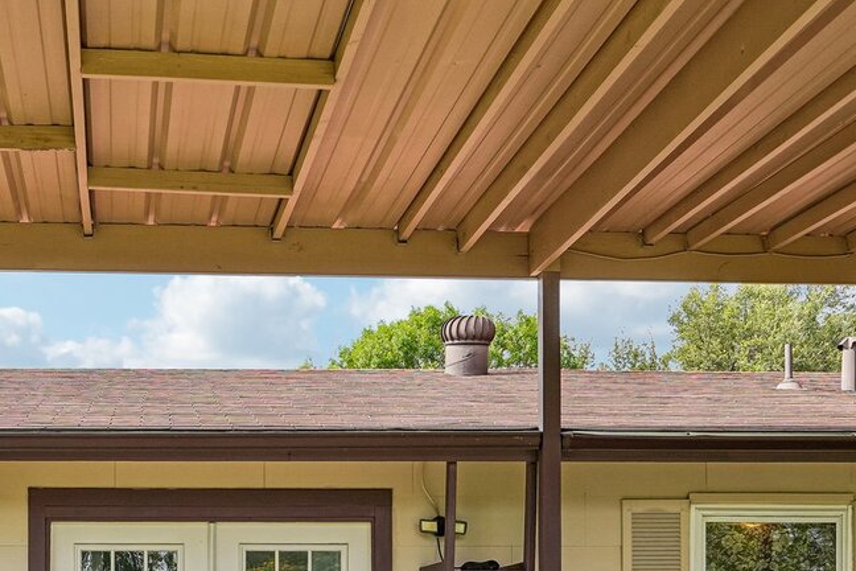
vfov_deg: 21.3
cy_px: 660
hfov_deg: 32.9
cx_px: 246
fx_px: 1427
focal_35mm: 60
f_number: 8
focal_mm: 24
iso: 100
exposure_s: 1/100
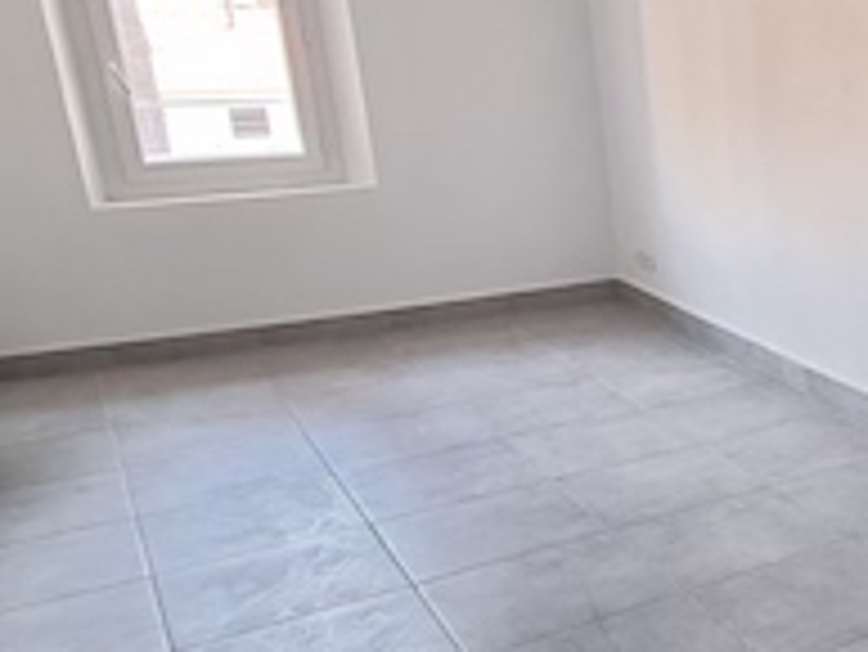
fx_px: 1079
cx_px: 1106
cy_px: 328
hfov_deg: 33.3
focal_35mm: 43
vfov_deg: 33.6
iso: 200
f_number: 2.2
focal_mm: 2.2
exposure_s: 1/50
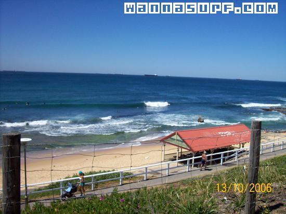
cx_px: 143
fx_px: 297
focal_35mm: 36
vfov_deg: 39.6
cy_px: 107
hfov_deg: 51.4
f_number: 4.8
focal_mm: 6
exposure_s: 1/1229
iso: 80
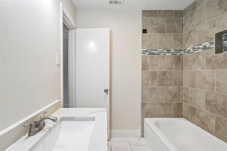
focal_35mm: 17
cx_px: 114
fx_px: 107
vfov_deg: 70.4
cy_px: 76
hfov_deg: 93.3
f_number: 8
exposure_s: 1/20
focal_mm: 17
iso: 400
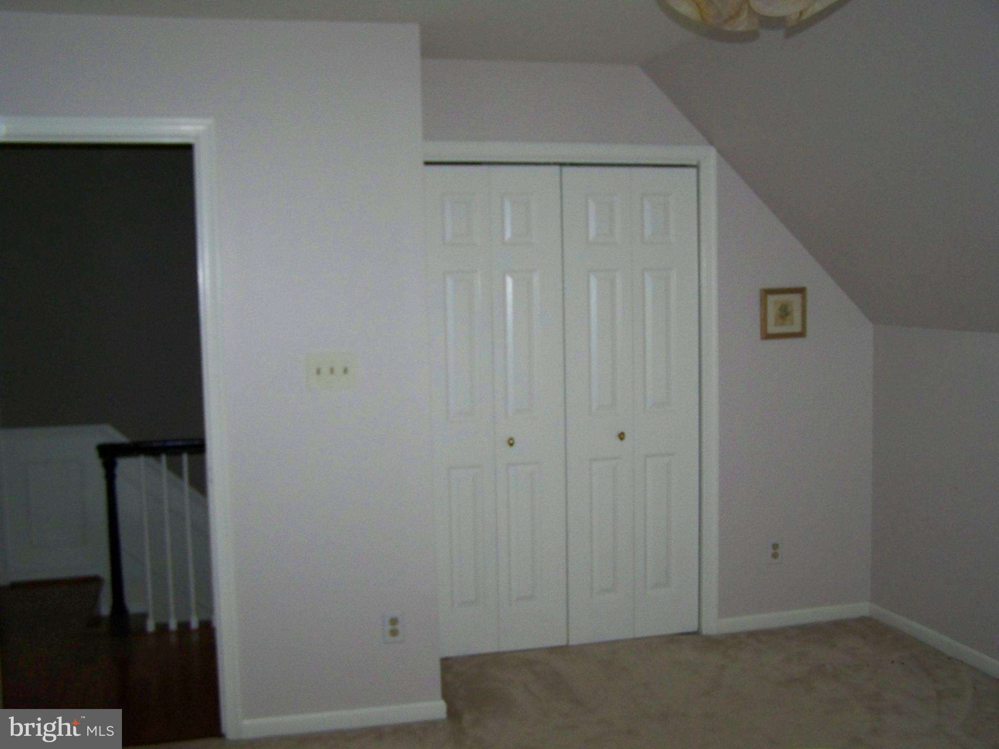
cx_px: 500
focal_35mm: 38
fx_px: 1097
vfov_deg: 37.7
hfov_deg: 49.0
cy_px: 374
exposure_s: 1/30
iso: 200
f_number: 2.8
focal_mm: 6.3
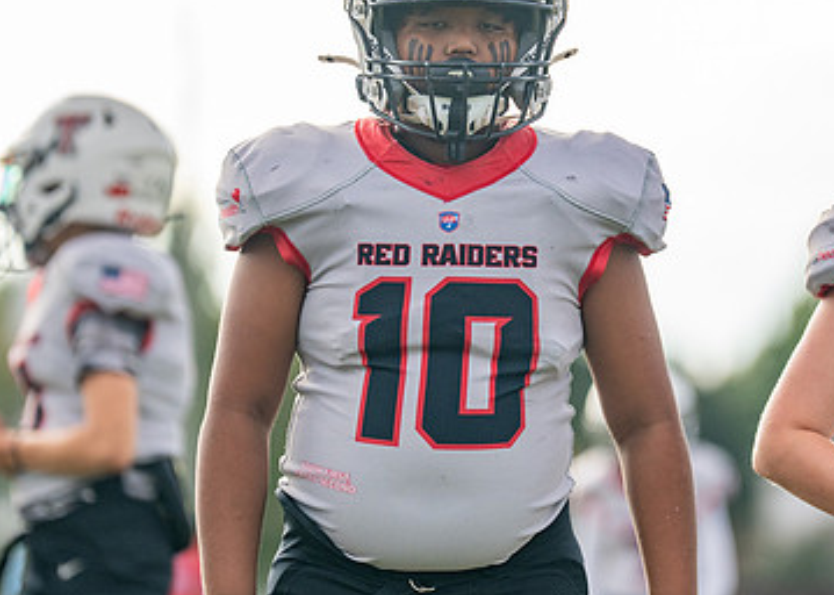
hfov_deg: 5.0
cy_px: 254
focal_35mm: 401
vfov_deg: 3.6
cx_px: 448
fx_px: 9493
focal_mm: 200
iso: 500
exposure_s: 1/1250
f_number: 2.8
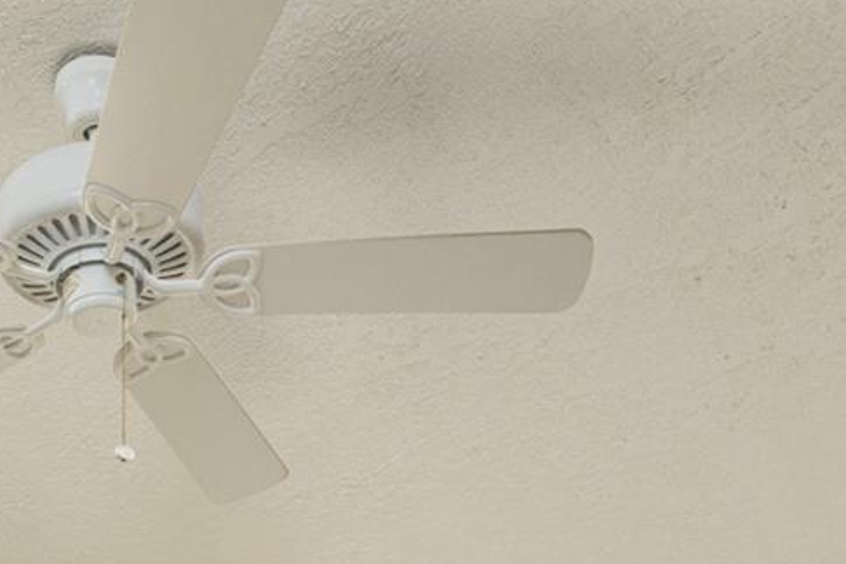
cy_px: 1092
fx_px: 1386
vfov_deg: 17.4
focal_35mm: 59
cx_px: 85
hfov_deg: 32.3
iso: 320
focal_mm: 14
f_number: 8
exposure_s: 1/80
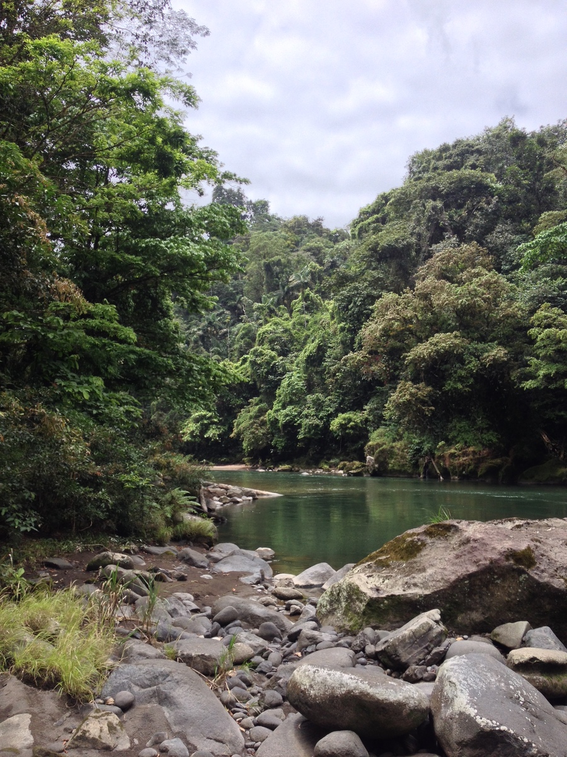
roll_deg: +0.6
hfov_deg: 40.7
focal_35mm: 35
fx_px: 764
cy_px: 378
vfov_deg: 52.6
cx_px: 284
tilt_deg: +4.6
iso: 50
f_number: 2.4
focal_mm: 4.28
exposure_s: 1/951
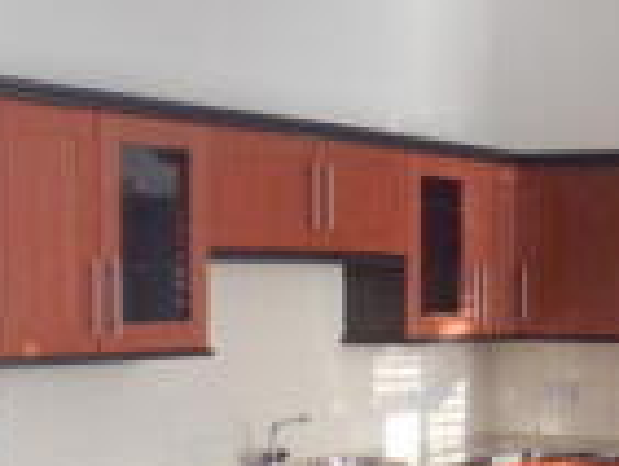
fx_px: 1772
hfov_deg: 19.2
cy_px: 398
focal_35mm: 99
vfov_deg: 14.8
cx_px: 630
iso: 95
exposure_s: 1/34
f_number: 4.3
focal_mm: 4.3
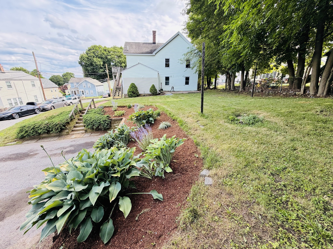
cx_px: 166
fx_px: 135
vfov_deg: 85.7
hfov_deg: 102.1
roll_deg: +0.4
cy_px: 124
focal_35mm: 14
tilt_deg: -16.7
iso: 40
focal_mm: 2.22
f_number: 2.2
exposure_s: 1/250
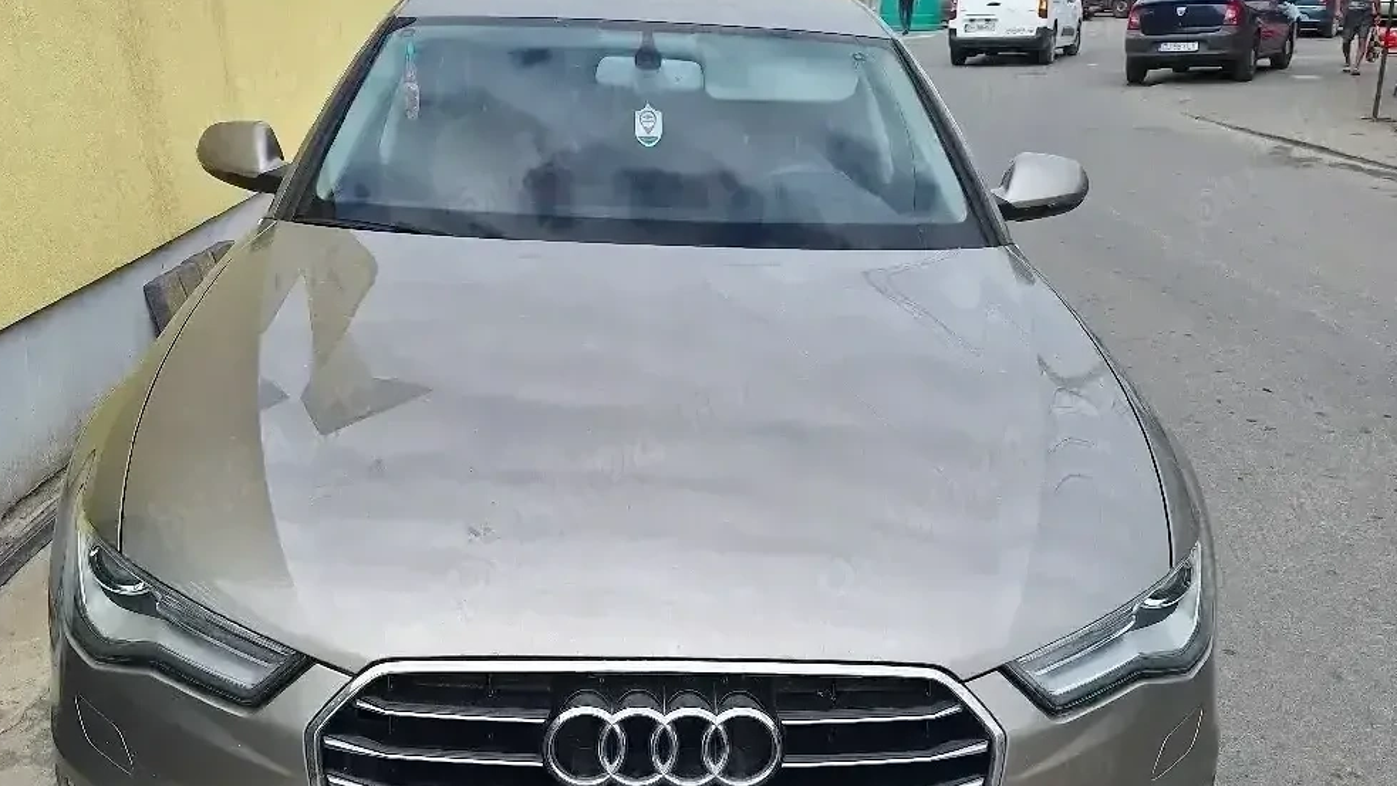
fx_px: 1259
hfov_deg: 58.0
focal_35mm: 34
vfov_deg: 34.2
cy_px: 544
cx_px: 689
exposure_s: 1/2000
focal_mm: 5.54
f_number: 1.8
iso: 40
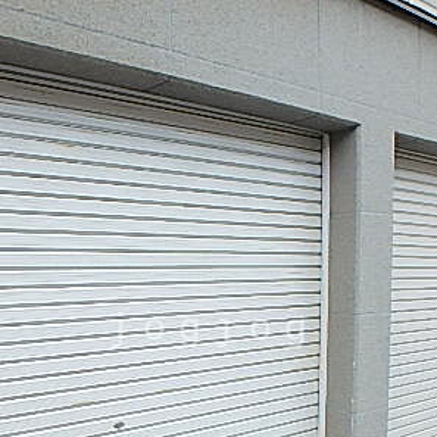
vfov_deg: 40.6
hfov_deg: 41.9
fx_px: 571
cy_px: 330
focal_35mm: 40
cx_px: 212
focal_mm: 3.7
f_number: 3.5
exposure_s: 1/60
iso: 160
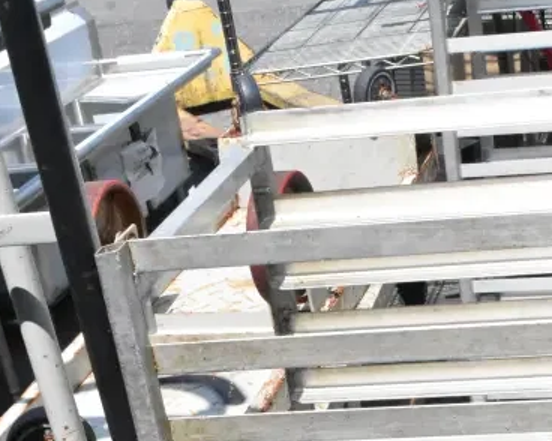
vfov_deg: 17.3
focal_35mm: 84
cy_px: 550
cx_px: 453
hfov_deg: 22.4
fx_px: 1372
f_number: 22
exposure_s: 1/2000
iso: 6400
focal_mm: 24
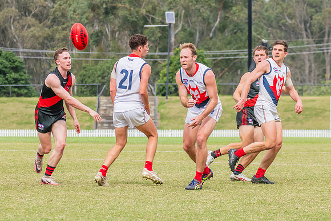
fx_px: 2581
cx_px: 185
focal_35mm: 281
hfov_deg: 7.3
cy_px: 121
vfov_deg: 4.9
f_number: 8
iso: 800
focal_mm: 170
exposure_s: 1/1250
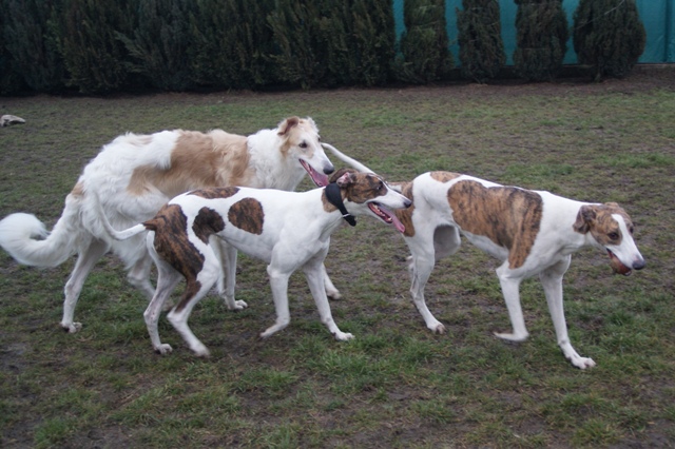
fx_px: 787
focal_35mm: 42
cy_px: 224
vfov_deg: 31.9
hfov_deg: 46.4
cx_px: 338
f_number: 4.5
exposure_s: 1/125
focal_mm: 28
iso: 400
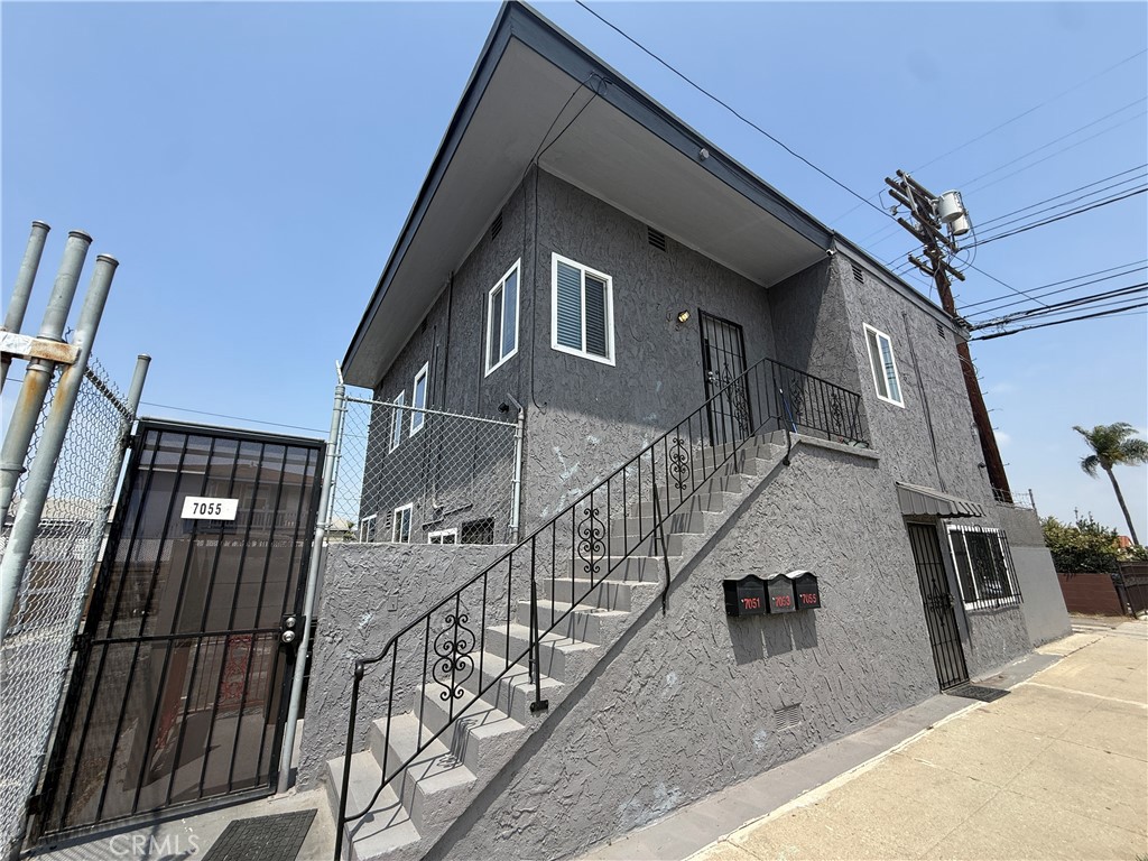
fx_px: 464
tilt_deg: +17.0
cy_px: 430
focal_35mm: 14
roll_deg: +0.7
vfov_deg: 85.7
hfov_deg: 102.1
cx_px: 574
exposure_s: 1/1497
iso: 50
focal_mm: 2.22
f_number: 2.2
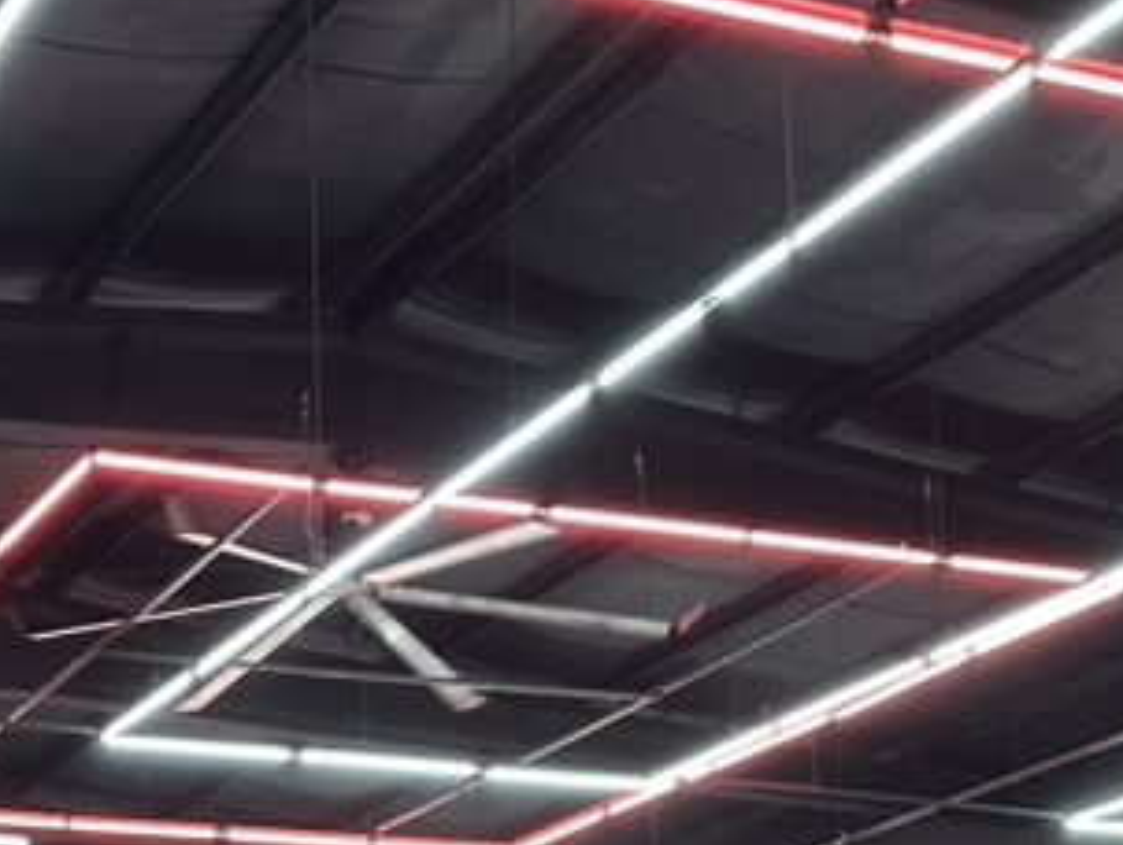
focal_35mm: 81
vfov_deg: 16.4
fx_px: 2631
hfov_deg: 22.8
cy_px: 1334
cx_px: -78
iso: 320
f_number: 1.78
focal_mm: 6.86
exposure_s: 1/60
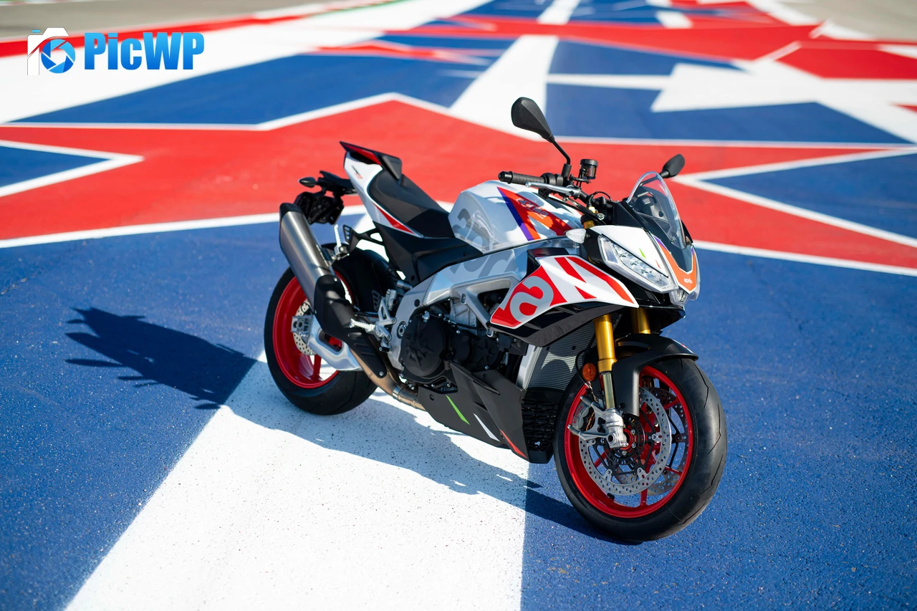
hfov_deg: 39.6
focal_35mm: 50
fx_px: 1273
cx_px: 458
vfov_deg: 27.0
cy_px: 306
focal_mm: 50
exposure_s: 1/4000
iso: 100
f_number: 2
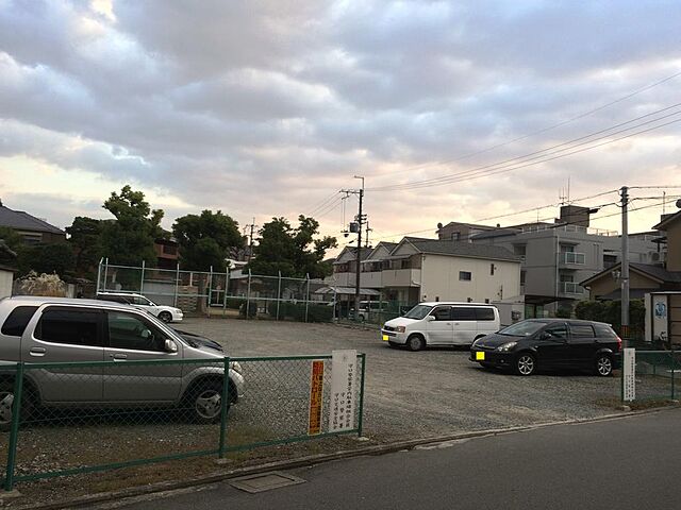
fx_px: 571
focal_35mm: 29
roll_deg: -2.7
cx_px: 340
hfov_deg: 61.7
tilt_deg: +3.4
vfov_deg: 48.2
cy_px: 255
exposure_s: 1/40
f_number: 2.2
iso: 32
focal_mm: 4.15
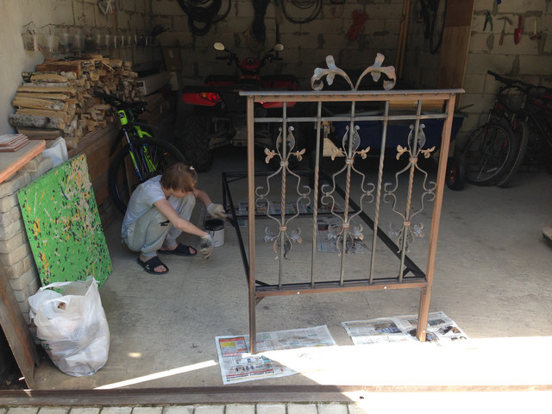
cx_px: 276
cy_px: 207
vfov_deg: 42.9
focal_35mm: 33
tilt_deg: -17.3
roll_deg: -1.3
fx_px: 526
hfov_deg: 55.4
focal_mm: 4.12
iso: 50
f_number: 2.4
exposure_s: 1/186
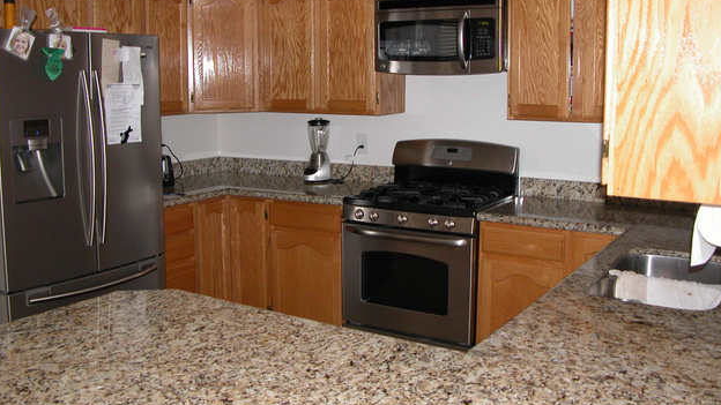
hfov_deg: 52.8
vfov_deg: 31.1
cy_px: 158
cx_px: 360
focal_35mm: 38
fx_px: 726
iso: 200
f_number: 2.8
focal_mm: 8.9
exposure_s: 1/60
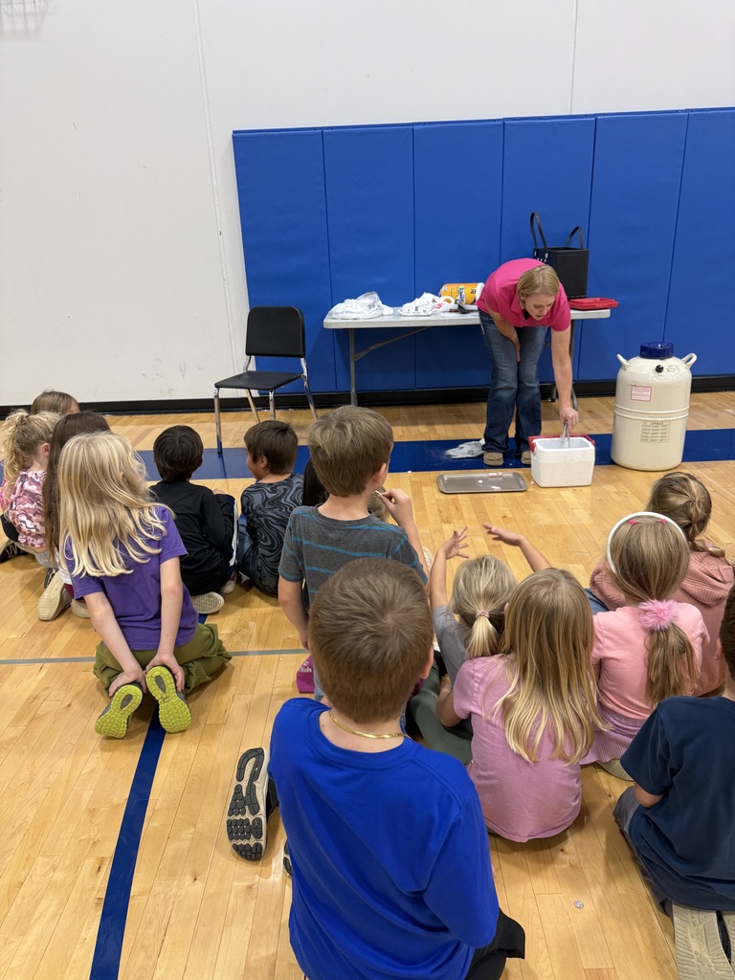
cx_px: 368
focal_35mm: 24
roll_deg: +2.4
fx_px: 679
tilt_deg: -20.1
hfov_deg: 56.8
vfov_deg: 71.6
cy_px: 490
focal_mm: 6.76
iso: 160
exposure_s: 1/120
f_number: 1.78
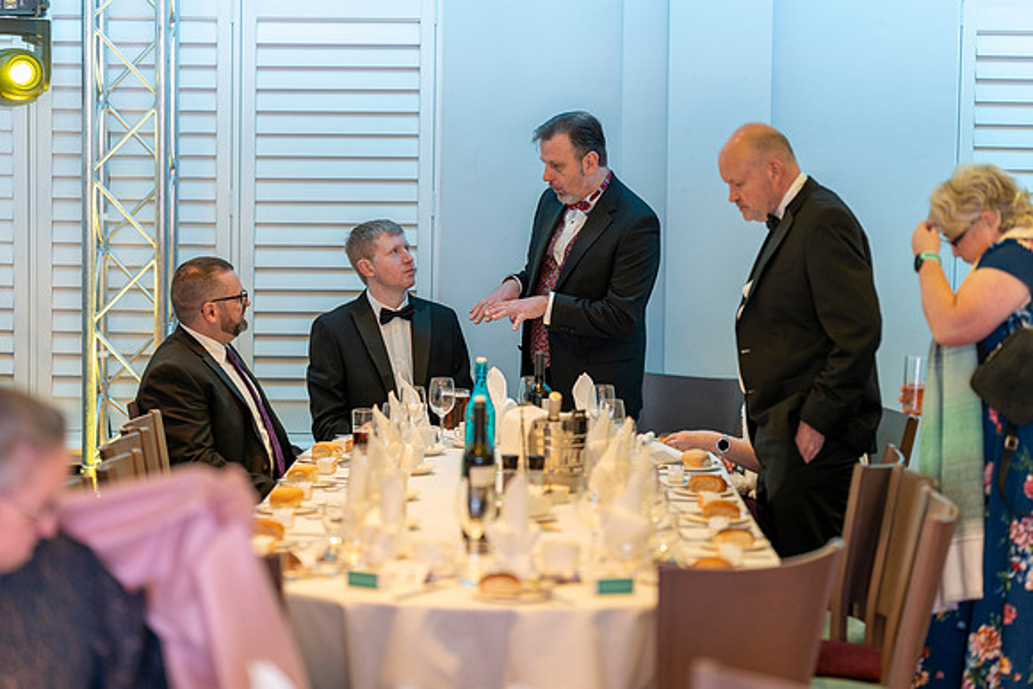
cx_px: 516
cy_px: 344
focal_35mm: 85
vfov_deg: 16.1
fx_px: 2439
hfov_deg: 23.9
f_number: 1.6
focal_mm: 85
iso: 1250
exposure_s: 1/160
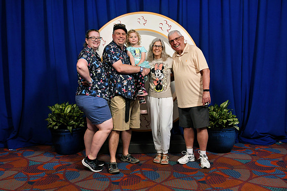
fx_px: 263
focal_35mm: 33
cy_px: 96
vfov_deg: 40.0
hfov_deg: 57.2
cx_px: 144
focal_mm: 22
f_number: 7.1
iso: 1000
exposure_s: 1/125
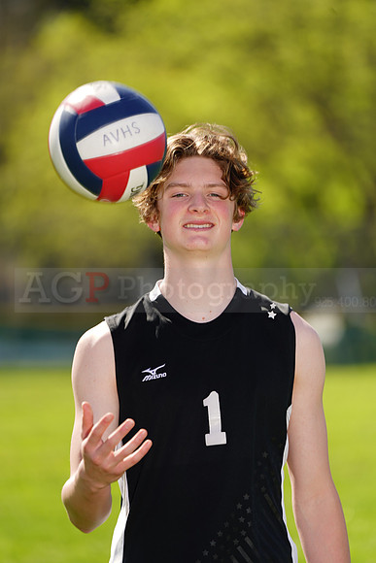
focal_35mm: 370
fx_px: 5793
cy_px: 282
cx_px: 188
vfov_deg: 5.6
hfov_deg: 3.7
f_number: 6.3
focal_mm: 370
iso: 64
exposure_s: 1/200
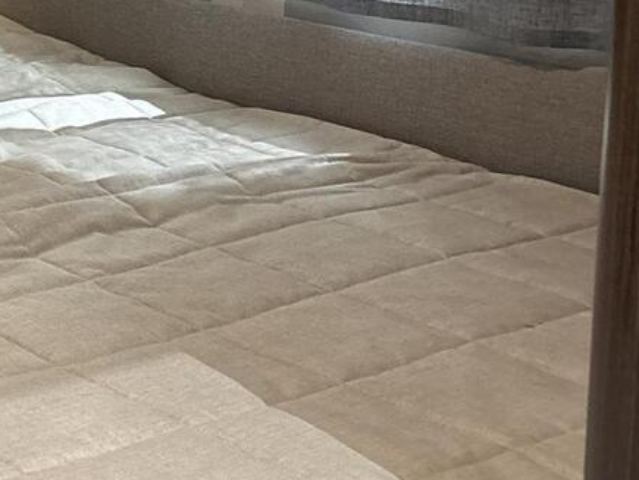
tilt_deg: -9.2
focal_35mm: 86
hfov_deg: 20.7
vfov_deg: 16.8
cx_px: -192
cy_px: -4
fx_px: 1589
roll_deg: +1.8
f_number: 1.6
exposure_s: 1/58
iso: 500
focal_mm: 5.96
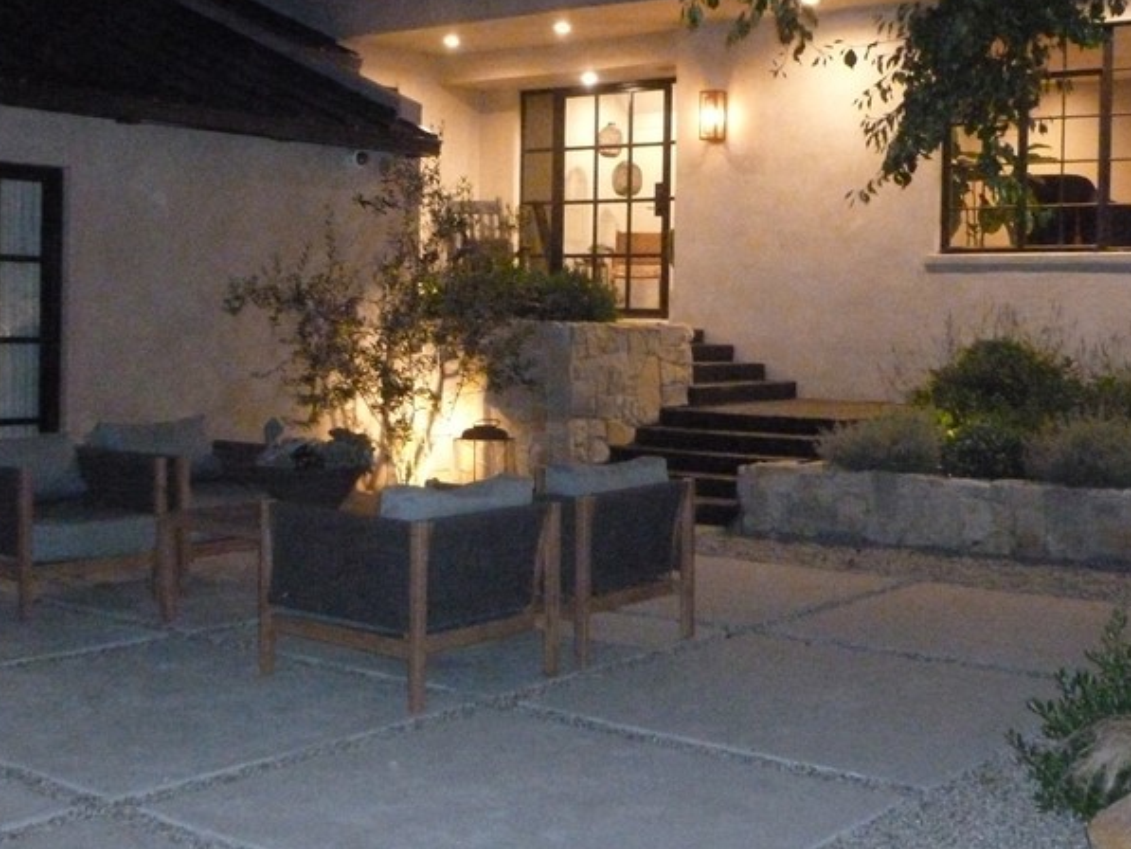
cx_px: 578
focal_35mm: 48
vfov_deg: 30.2
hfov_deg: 39.6
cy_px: 368
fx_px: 1569
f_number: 3.3
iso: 1000
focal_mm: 5
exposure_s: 1/20
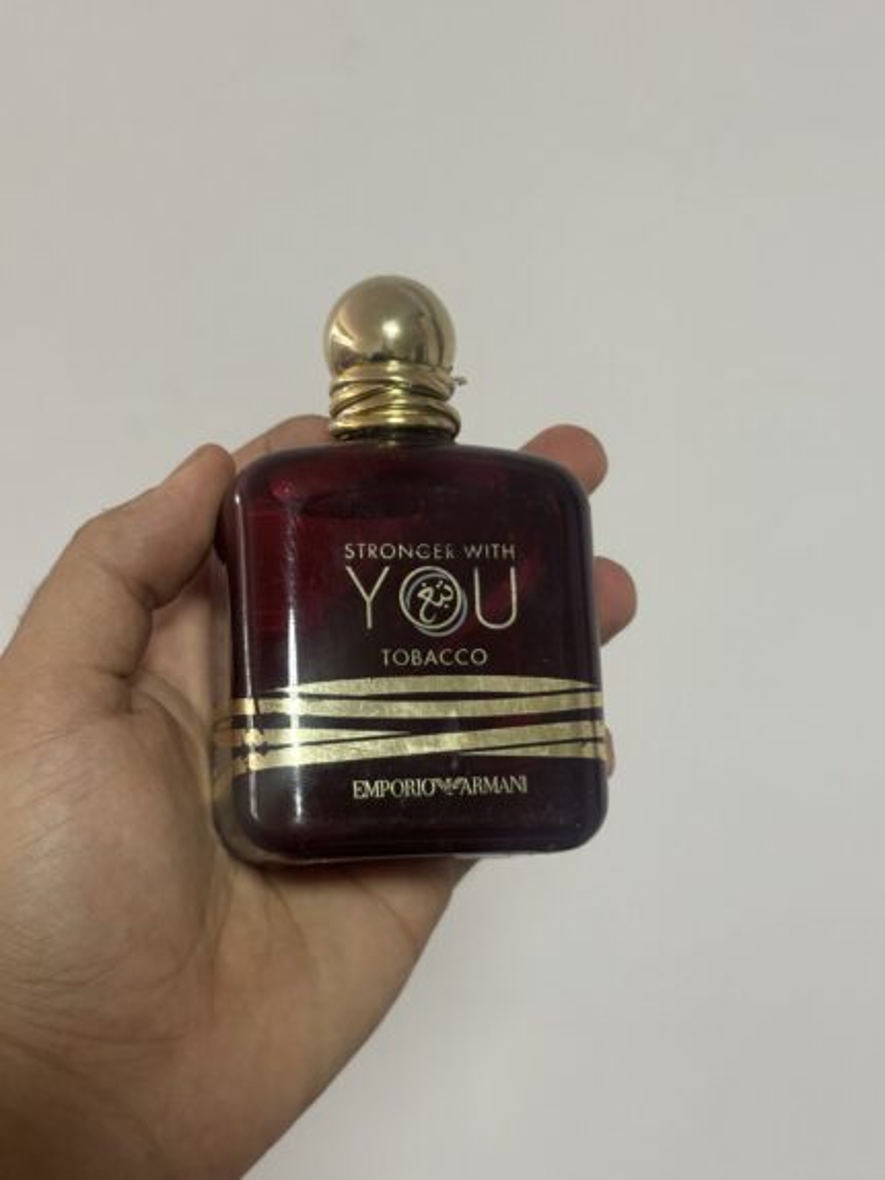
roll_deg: -0.6
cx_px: 442
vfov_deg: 39.6
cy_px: 590
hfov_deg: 30.3
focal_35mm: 48
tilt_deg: -17.4
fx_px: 1636
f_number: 1.78
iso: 80
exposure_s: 1/50
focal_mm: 6.76
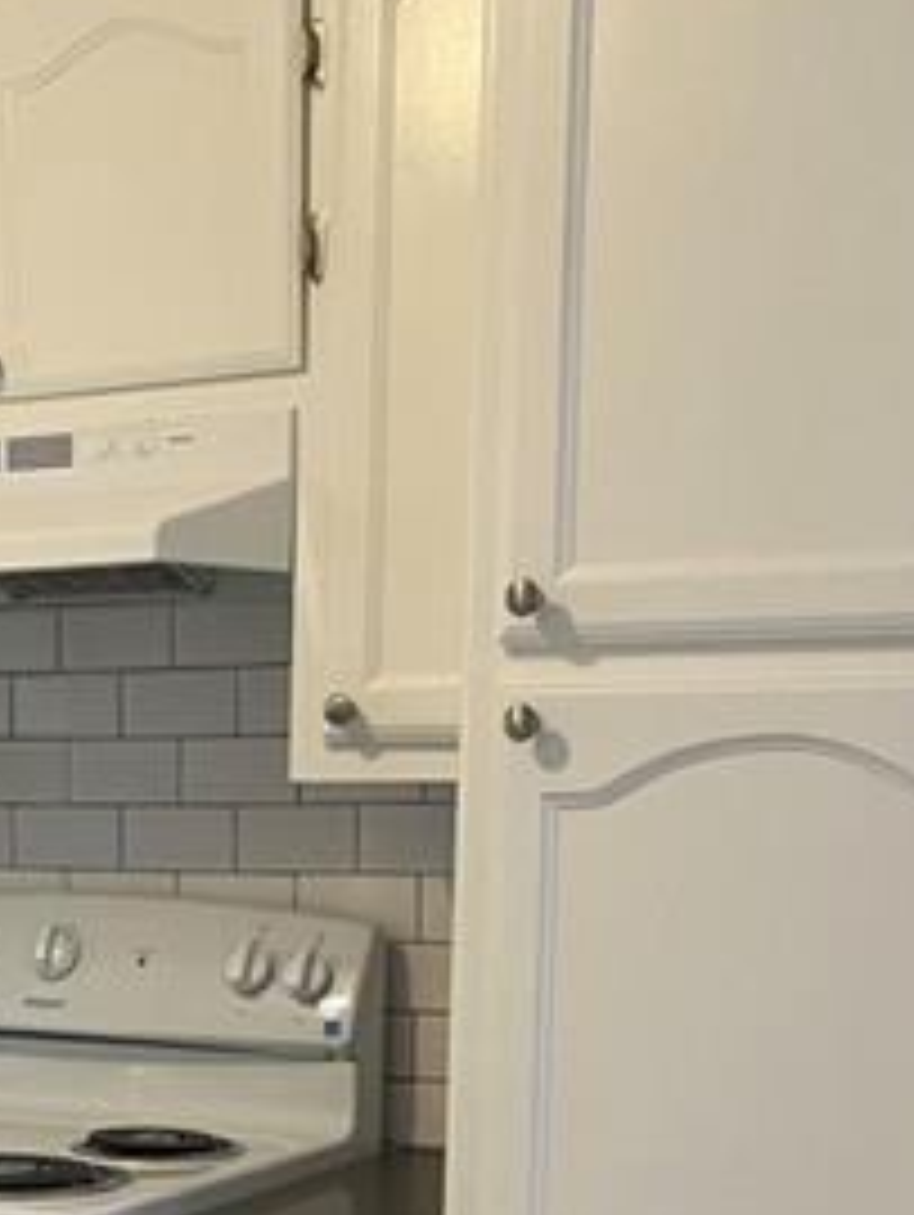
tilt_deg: -13.1
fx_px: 2496
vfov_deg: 25.9
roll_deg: -0.3
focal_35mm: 71
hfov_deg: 20.2
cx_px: 36
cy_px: 1242
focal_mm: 5.1
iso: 125
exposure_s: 1/60
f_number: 1.6
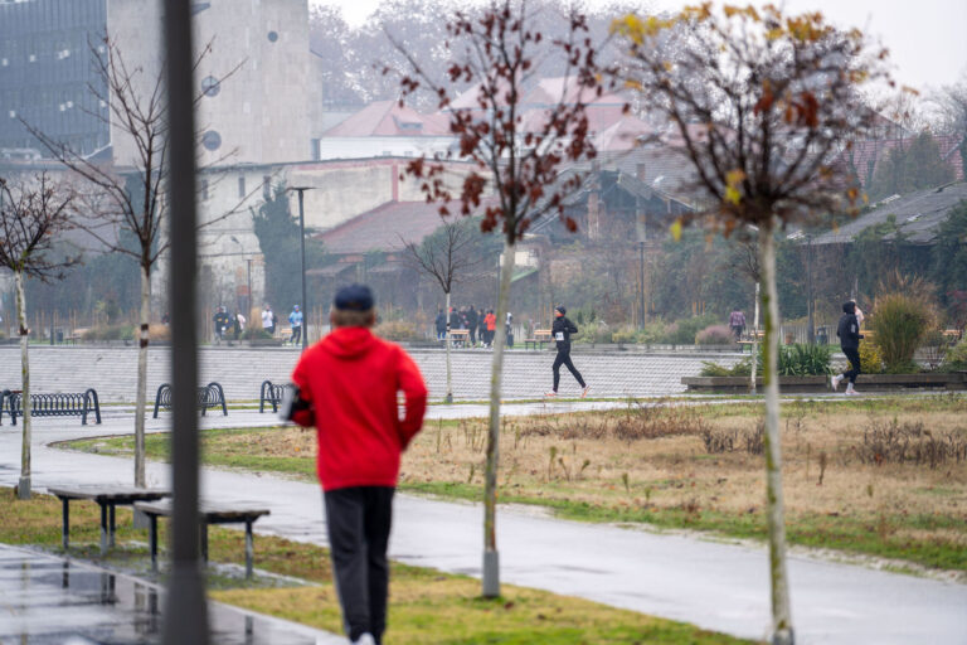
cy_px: 322
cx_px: 484
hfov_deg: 10.9
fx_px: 5049
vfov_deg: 7.3
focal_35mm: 188
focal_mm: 188
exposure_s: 1/500
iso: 640
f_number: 4
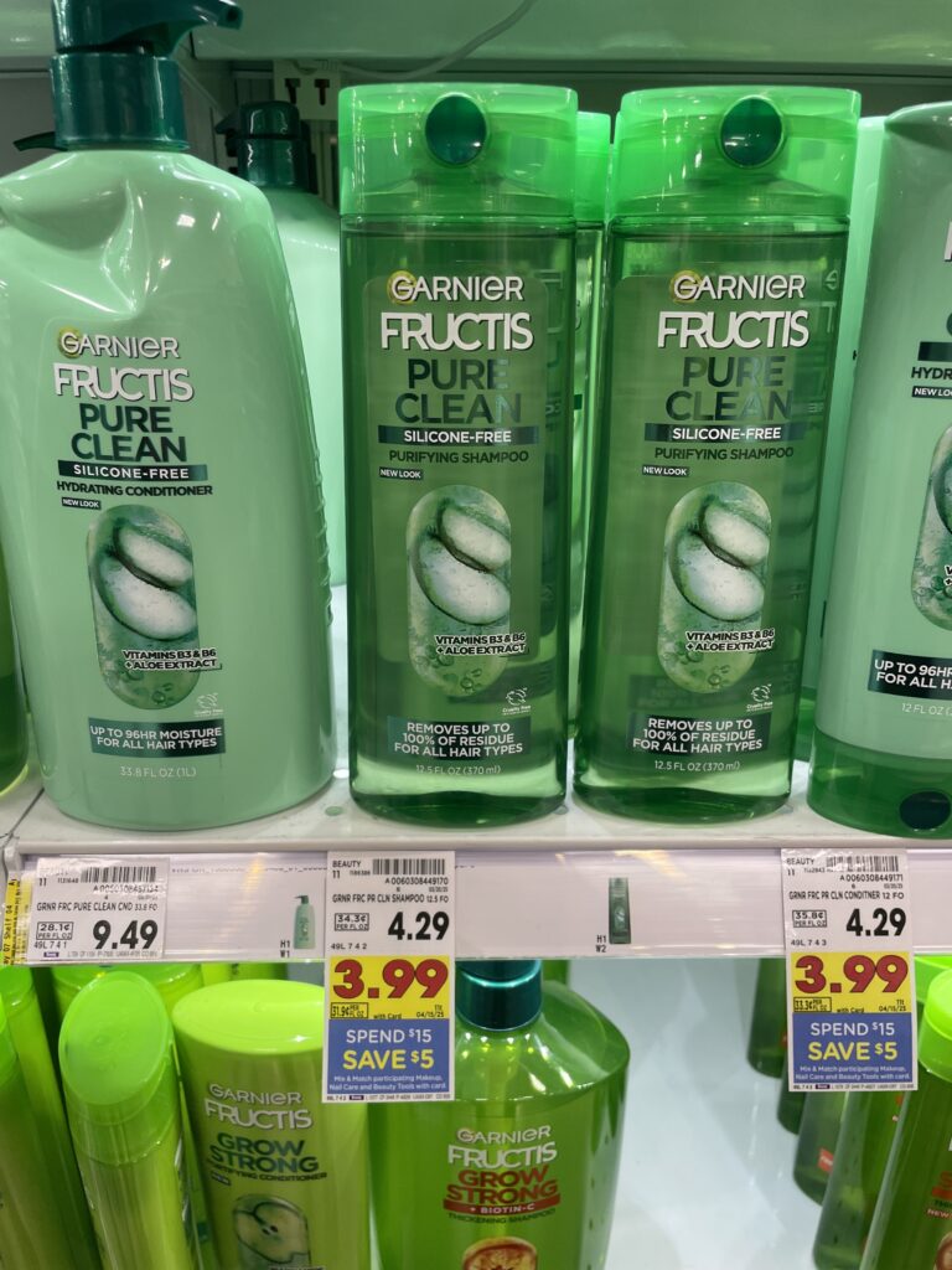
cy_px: 635
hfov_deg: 53.1
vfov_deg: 67.3
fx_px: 953
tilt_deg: -22.8
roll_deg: +0.0
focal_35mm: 26
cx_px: 476
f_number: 1.6
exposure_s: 1/120
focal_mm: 4.2
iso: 80
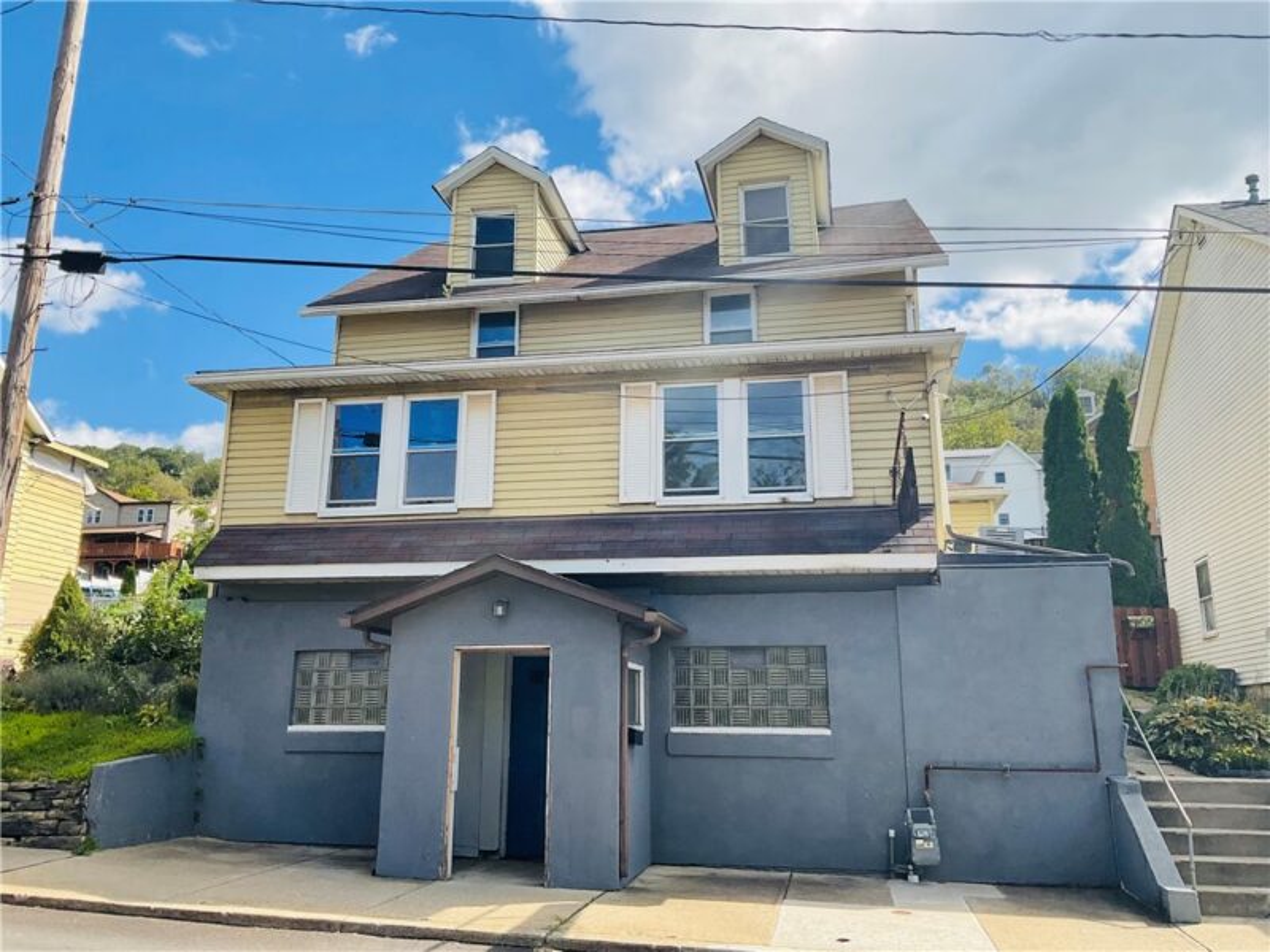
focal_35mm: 29
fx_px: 1064
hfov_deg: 61.7
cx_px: 635
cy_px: 476
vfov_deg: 48.2
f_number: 1.8
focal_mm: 3
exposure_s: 1/1412
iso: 16
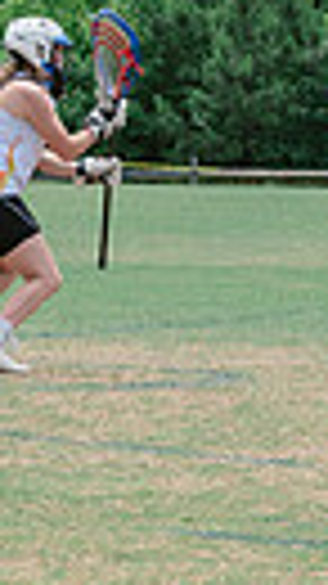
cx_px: 1231
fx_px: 7385
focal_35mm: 477
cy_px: 191
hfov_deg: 2.5
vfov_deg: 4.5
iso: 400
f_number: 8
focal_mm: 102
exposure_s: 1/1000
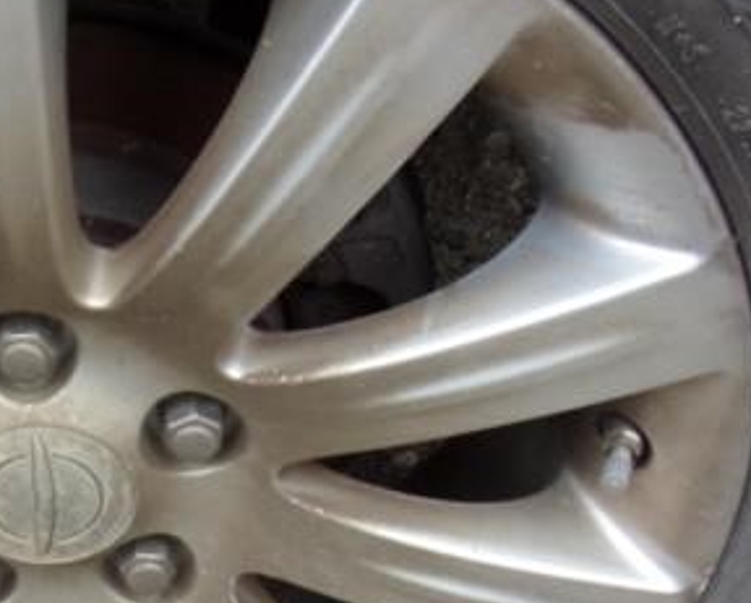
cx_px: 94
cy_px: 459
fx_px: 1446
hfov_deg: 28.1
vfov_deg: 23.3
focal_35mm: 65
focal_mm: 4.3
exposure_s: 1/100
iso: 80
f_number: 3.3
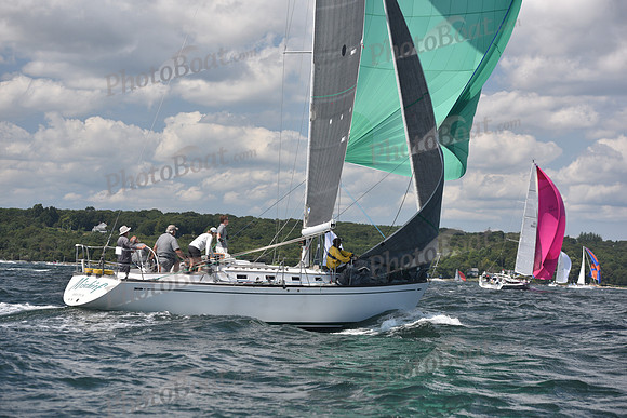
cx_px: 314
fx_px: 1655
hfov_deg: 21.5
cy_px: 209
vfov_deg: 14.4
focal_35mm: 95
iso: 250
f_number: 4.5
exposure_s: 1/1250
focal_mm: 95
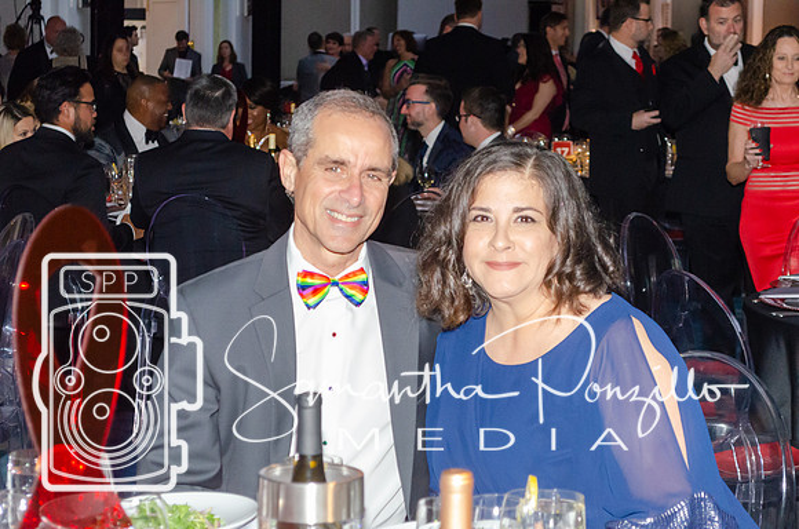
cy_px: 264
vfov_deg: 16.5
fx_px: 1827
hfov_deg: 24.7
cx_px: 400
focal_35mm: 82
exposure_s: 1/60
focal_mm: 55
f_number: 5.6
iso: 3200
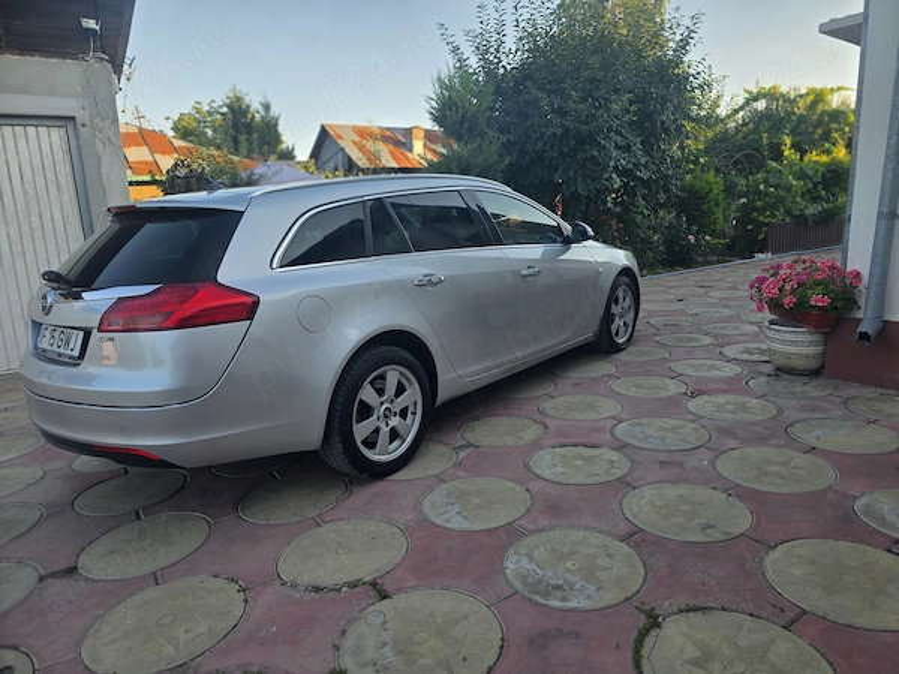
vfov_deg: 58.9
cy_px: 337
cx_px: 450
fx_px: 597
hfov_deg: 73.9
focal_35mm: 23
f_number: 1.7
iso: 32
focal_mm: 6.3
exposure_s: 1/359
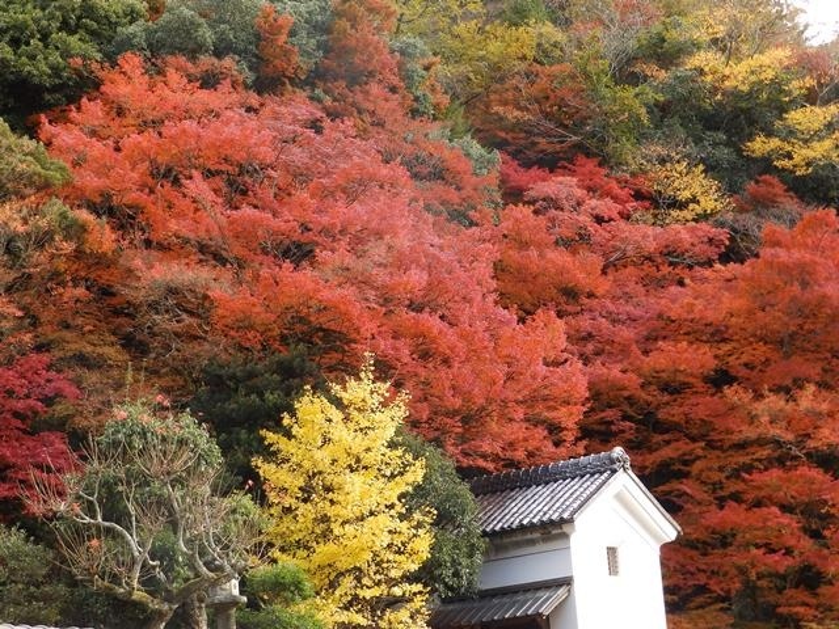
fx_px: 1648
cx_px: 420
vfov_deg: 21.6
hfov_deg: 28.6
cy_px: 314
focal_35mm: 68
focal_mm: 12.2
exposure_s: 1/40
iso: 80
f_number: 4.7
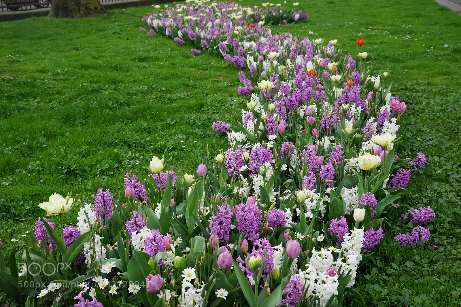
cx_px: 230
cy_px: 154
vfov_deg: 29.9
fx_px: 576
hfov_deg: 43.6
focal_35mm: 45
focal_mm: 45
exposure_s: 1/500
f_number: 8
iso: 800
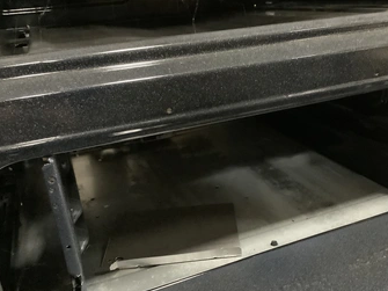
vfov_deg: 38.6
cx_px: 228
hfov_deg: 49.9
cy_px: 153
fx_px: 415
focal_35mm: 37
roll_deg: +4.2
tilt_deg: -22.1
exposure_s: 1/17
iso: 800
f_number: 2.4
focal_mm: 3.3
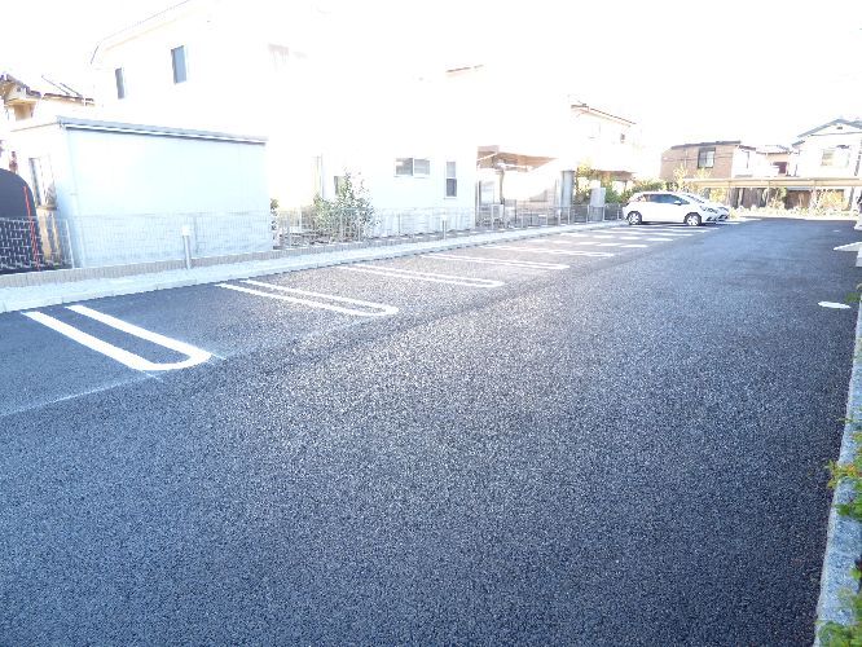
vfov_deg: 66.0
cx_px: 431
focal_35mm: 20
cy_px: 324
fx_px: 498
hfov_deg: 81.7
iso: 100
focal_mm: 3.58
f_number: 2.8
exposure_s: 1/100
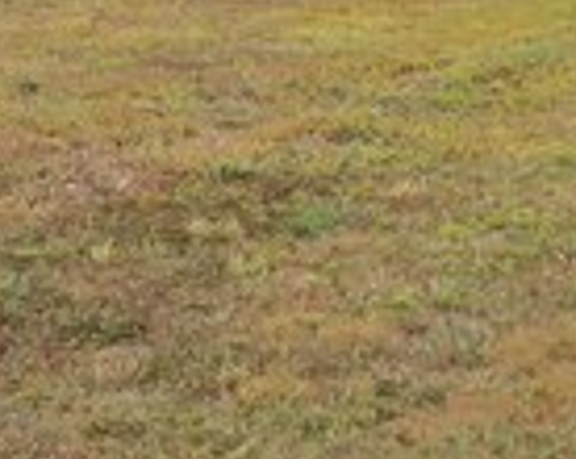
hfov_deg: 12.6
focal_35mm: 152
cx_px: 88
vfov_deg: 9.8
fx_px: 2588
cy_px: -288
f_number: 2.9
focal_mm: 5.7
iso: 80
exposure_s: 1/250
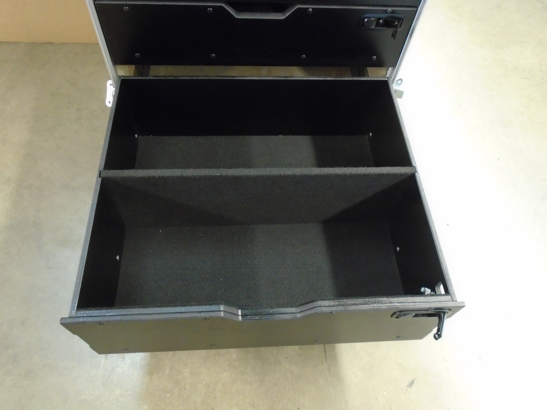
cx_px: 274
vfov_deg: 53.1
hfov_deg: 67.3
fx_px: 411
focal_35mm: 26
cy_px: 205
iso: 500
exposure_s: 1/4
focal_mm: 4.6
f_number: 3.2
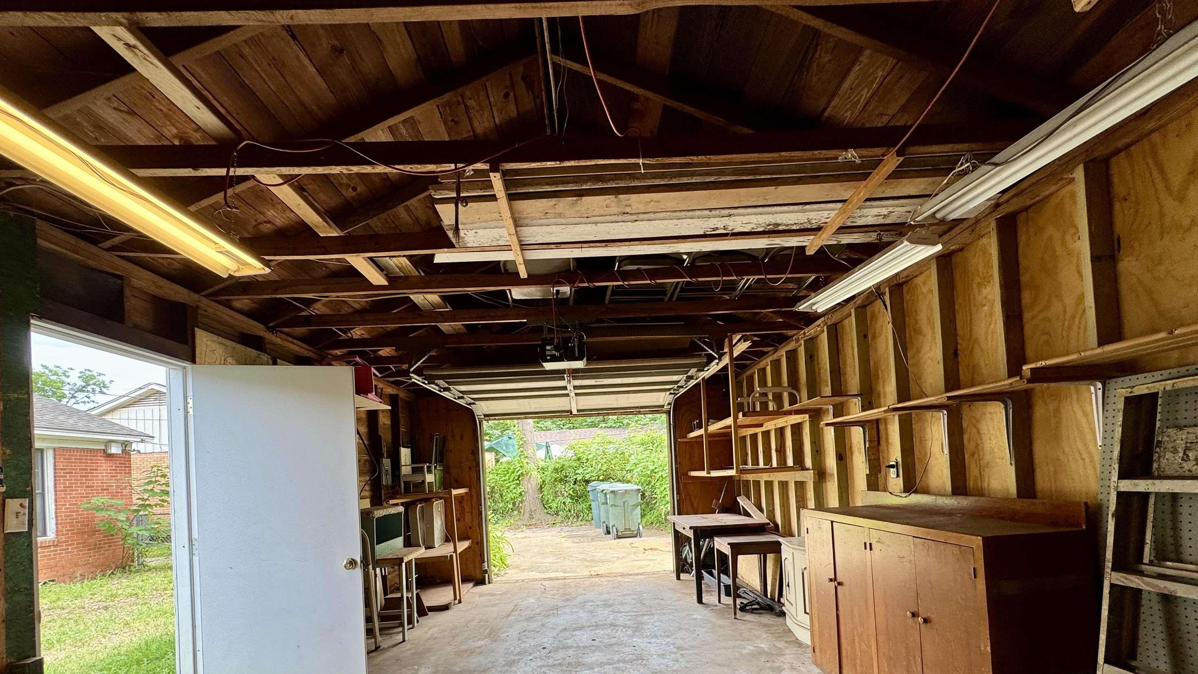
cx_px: 608
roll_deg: +2.6
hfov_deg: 99.4
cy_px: 462
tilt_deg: +1.1
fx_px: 508
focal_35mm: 16
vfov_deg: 64.9
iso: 50
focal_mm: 2.22
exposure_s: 1/99
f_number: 2.2
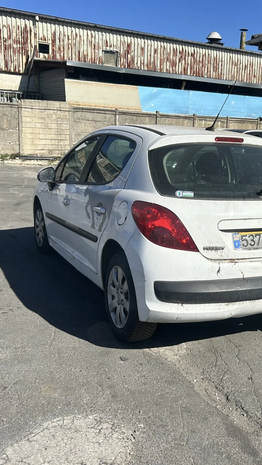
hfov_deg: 30.6
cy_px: 233
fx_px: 469
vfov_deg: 52.8
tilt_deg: -14.7
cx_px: 198
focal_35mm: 38
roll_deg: -4.4
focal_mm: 5.7
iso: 50
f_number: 1.5
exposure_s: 1/5882
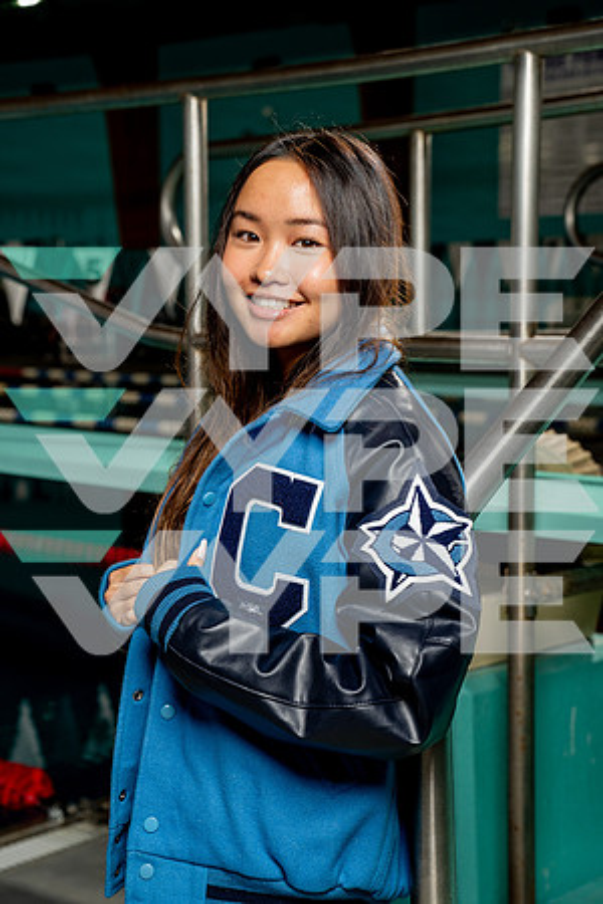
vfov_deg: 29.2
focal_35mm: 69
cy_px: 452
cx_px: 302
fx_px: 1733
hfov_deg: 19.7
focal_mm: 69
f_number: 5.6
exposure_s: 1/250
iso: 640
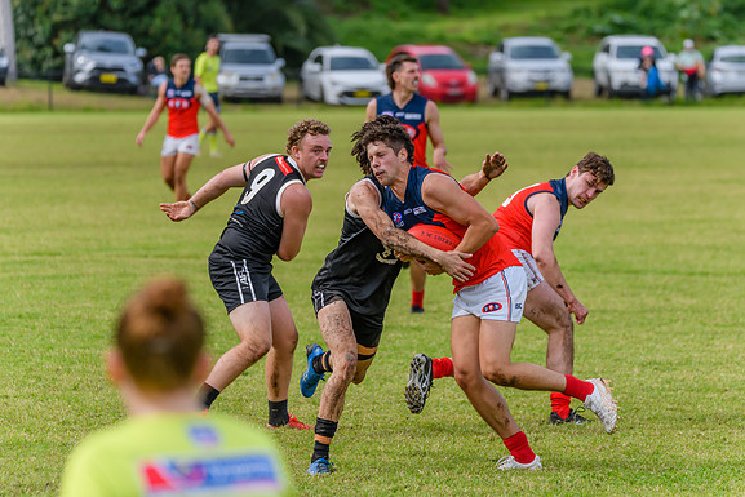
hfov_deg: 7.5
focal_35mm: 275
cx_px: 396
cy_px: 233
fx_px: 5692
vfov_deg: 5.0
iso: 800
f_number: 5.6
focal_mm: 250
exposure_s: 1/2000
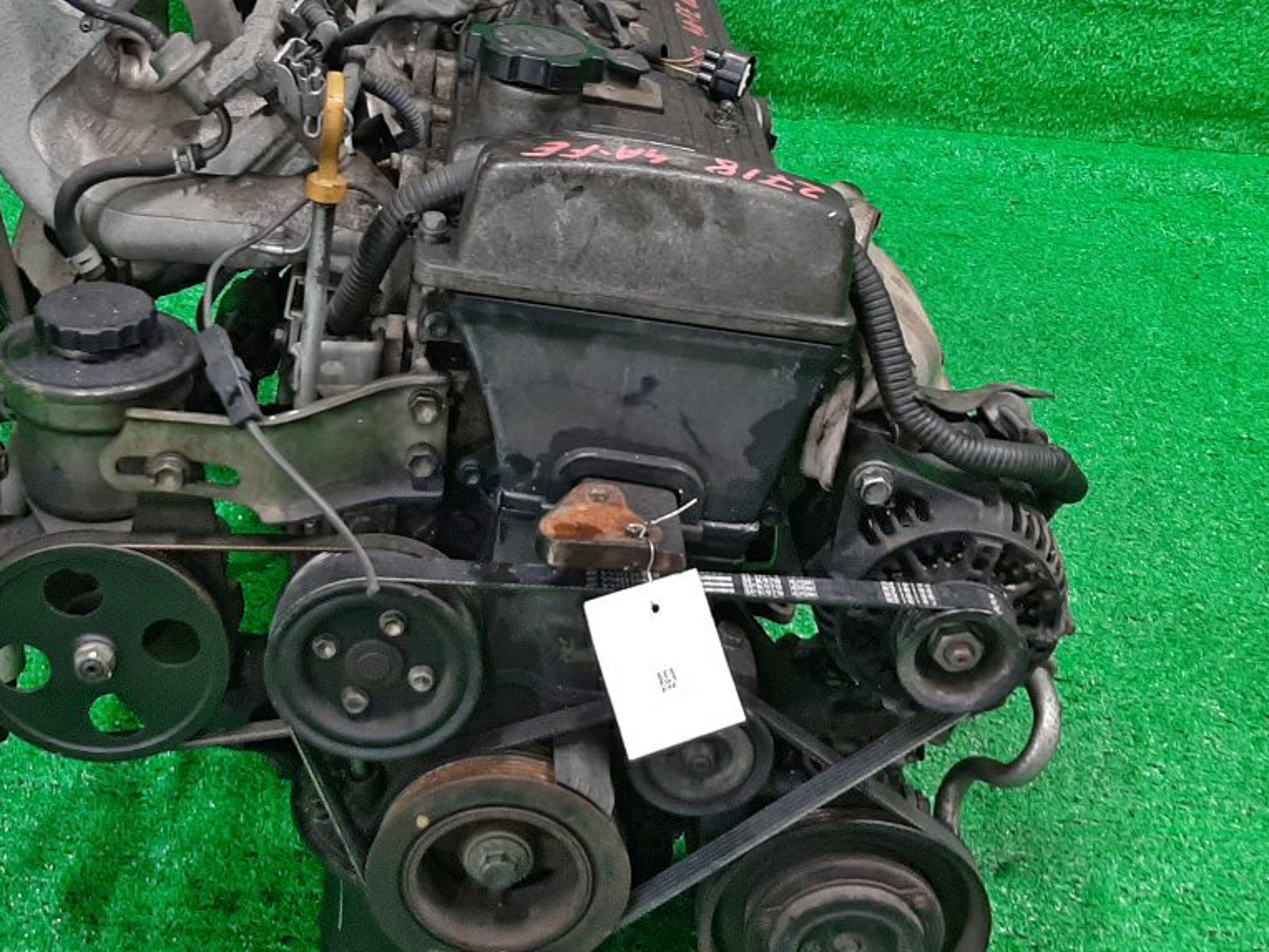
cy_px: 444
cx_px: 463
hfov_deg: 38.6
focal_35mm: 49
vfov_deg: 29.7
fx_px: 1796
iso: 131
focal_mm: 3.93
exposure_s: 1/50
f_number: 1.7
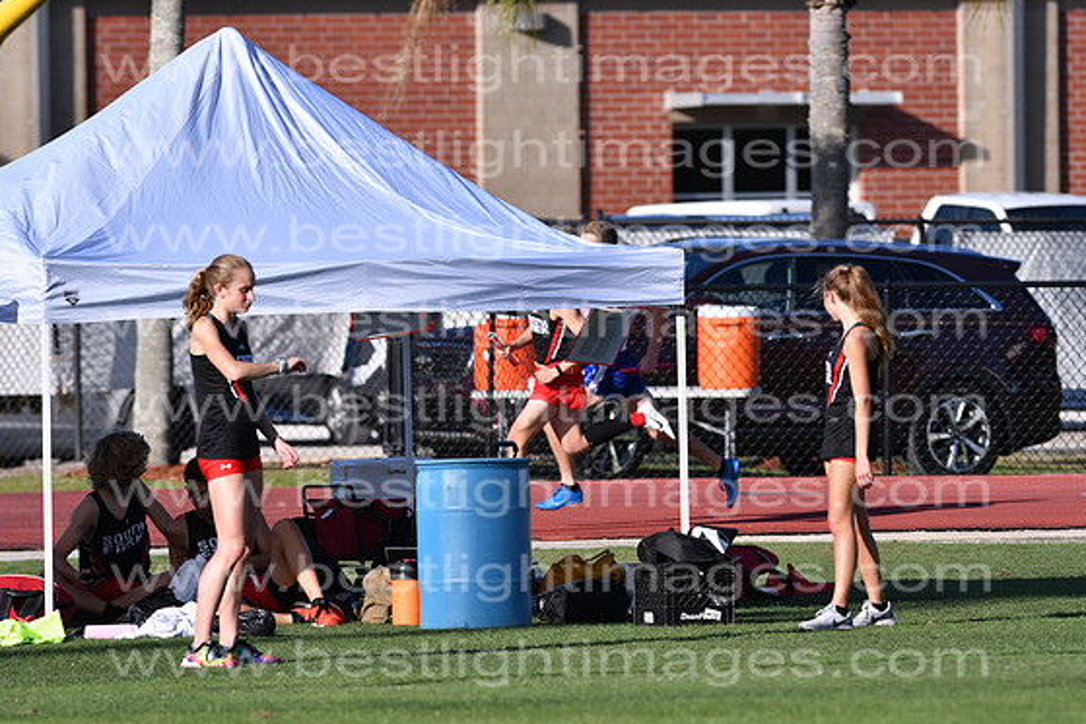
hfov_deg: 4.4
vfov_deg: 2.9
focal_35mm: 467
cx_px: 550
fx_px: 14091
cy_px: 366
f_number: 5.6
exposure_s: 1/2500
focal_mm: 300
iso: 320
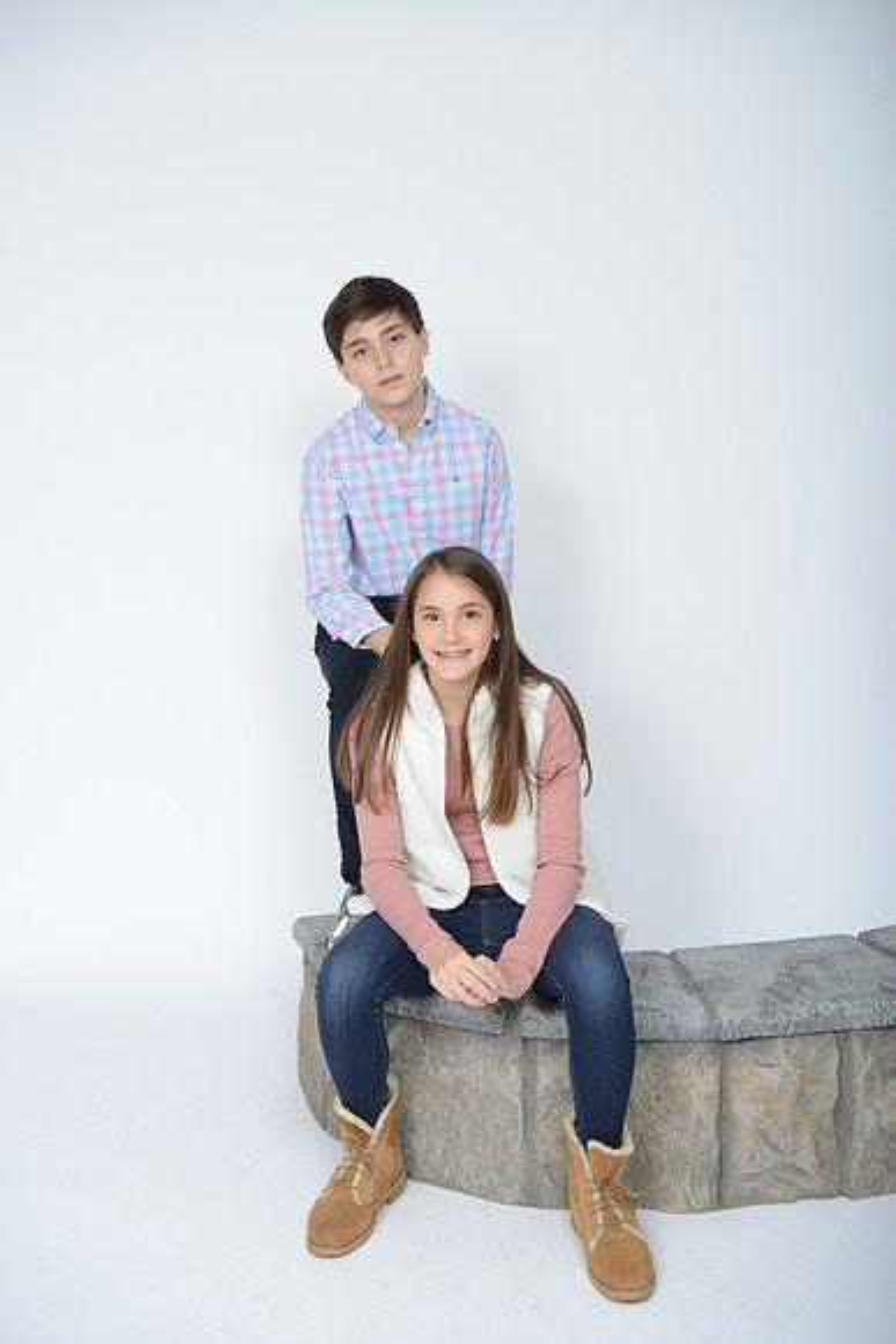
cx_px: 448
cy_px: 672
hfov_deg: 29.9
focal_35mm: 45
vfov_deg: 43.6
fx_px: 1679
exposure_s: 1/250
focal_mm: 45
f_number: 8
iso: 200
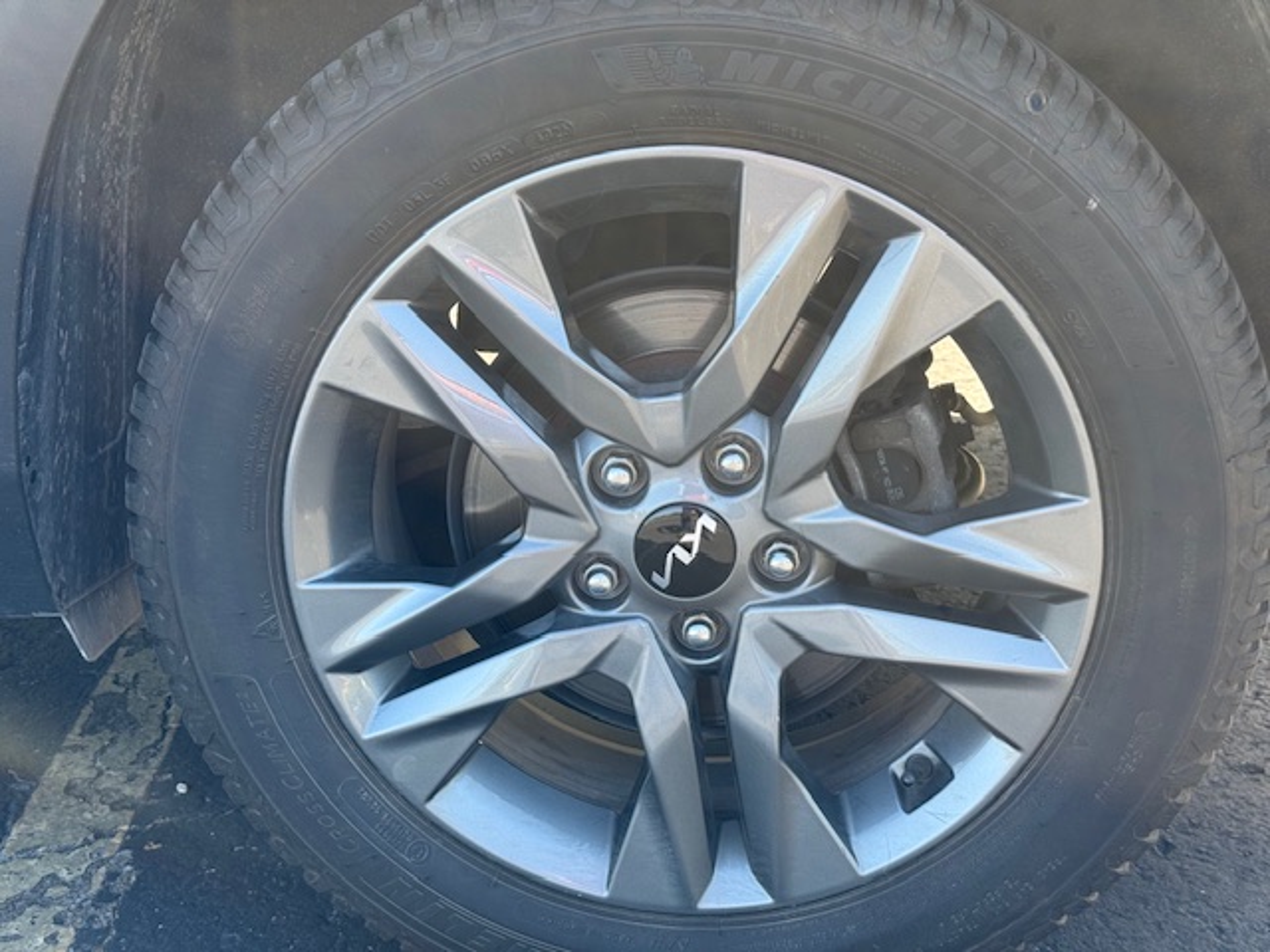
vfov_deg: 30.3
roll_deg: +1.6
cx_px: 635
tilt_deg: -18.3
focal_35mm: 48
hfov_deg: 39.7
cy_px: 476
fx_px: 1761
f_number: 1.78
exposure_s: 1/233
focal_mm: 6.76
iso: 64
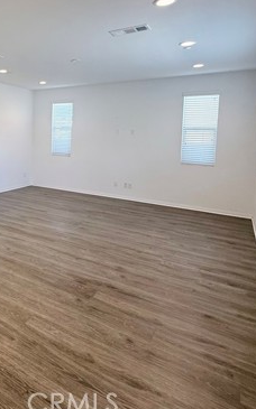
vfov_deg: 69.2
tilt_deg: -3.4
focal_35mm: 26
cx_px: 2
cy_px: 150
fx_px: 290
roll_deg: -1.4
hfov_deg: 41.6
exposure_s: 1/120
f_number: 2.2
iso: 100
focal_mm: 2.22
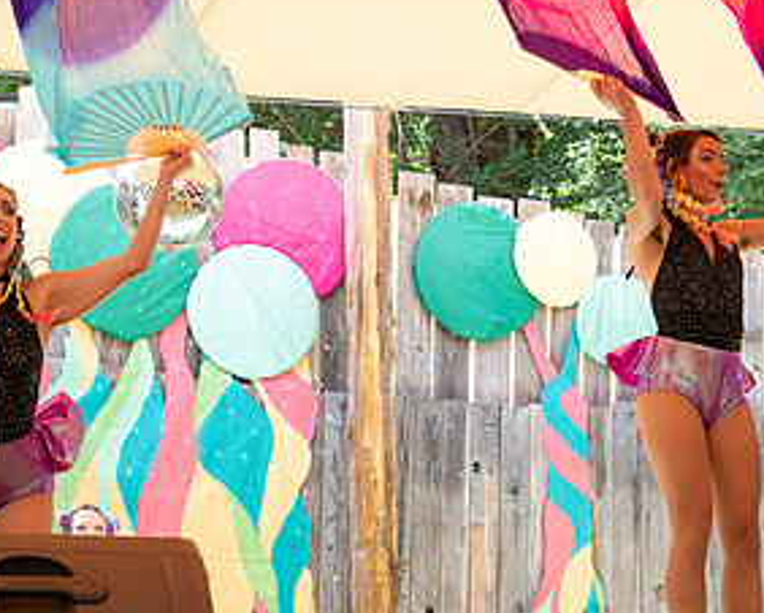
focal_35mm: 94
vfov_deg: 16.3
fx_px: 2127
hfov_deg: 20.4
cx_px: 337
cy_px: 203
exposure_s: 1/640
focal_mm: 40
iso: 400
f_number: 4
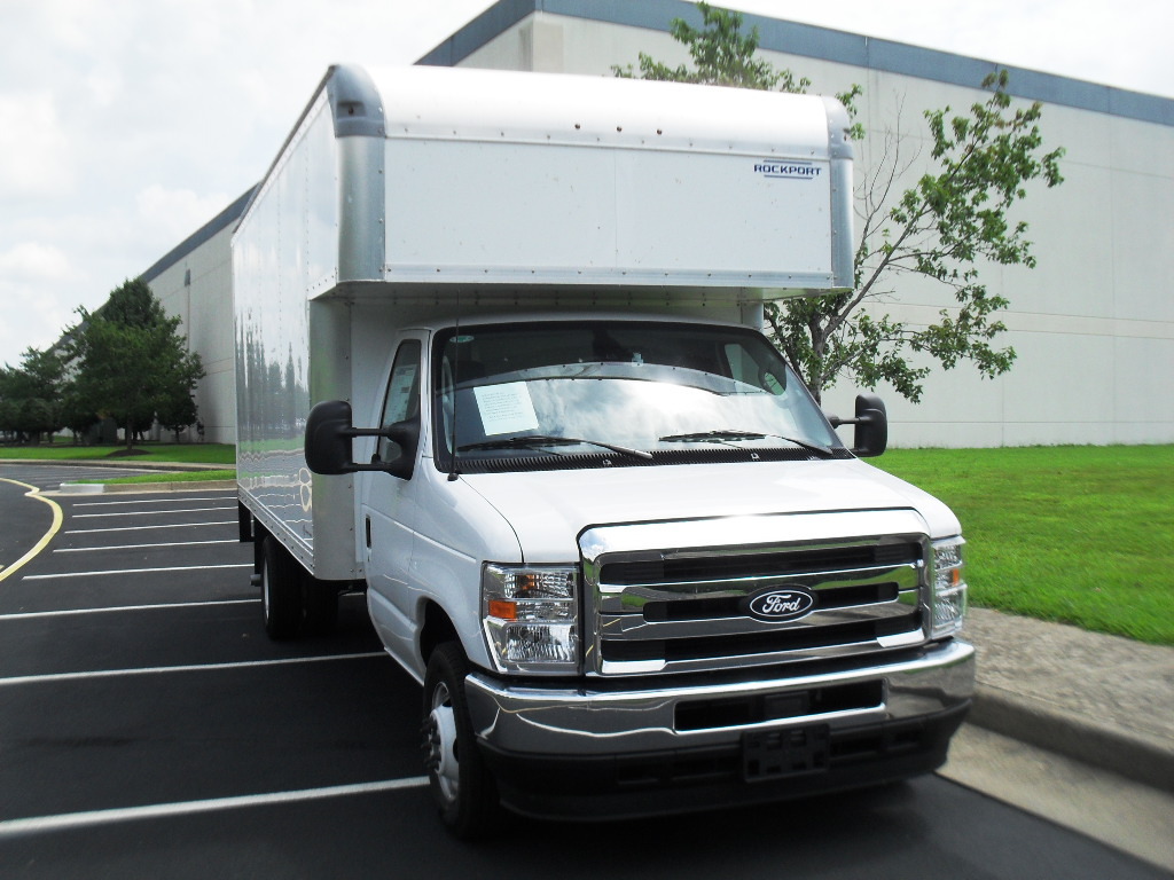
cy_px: 440
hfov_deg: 52.6
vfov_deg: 40.7
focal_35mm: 35
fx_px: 1187
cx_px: 587
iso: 100
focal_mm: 6.3
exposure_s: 1/180
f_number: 8.4
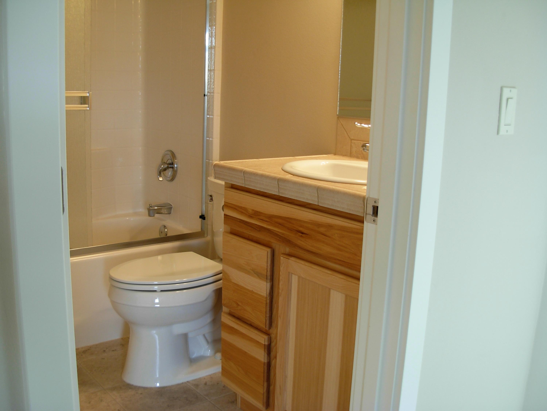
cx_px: 274
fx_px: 600
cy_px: 206
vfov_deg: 37.7
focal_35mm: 38
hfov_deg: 49.0
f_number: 2.9
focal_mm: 6.3
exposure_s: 1/12.3
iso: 79
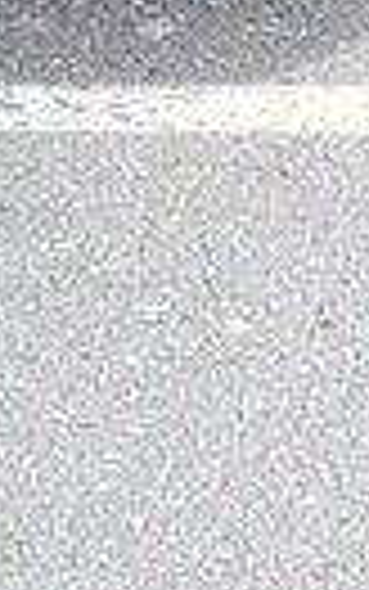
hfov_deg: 5.0
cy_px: -567
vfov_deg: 8.3
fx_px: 3874
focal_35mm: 241
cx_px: -1035
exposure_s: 1/391
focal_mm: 4.15
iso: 32
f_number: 2.2
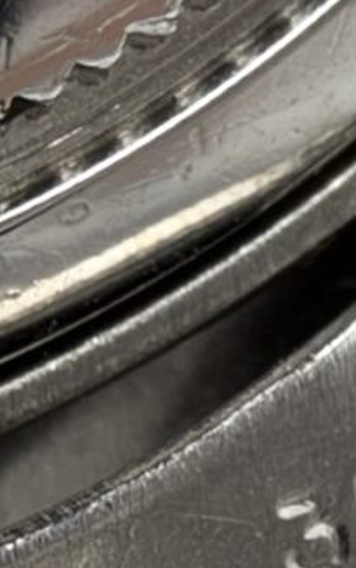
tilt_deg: -46.2
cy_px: 987
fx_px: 3082
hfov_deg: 6.6
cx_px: 347
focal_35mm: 199
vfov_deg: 10.0
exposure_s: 1/121
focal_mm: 2.22
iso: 40
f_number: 2.2
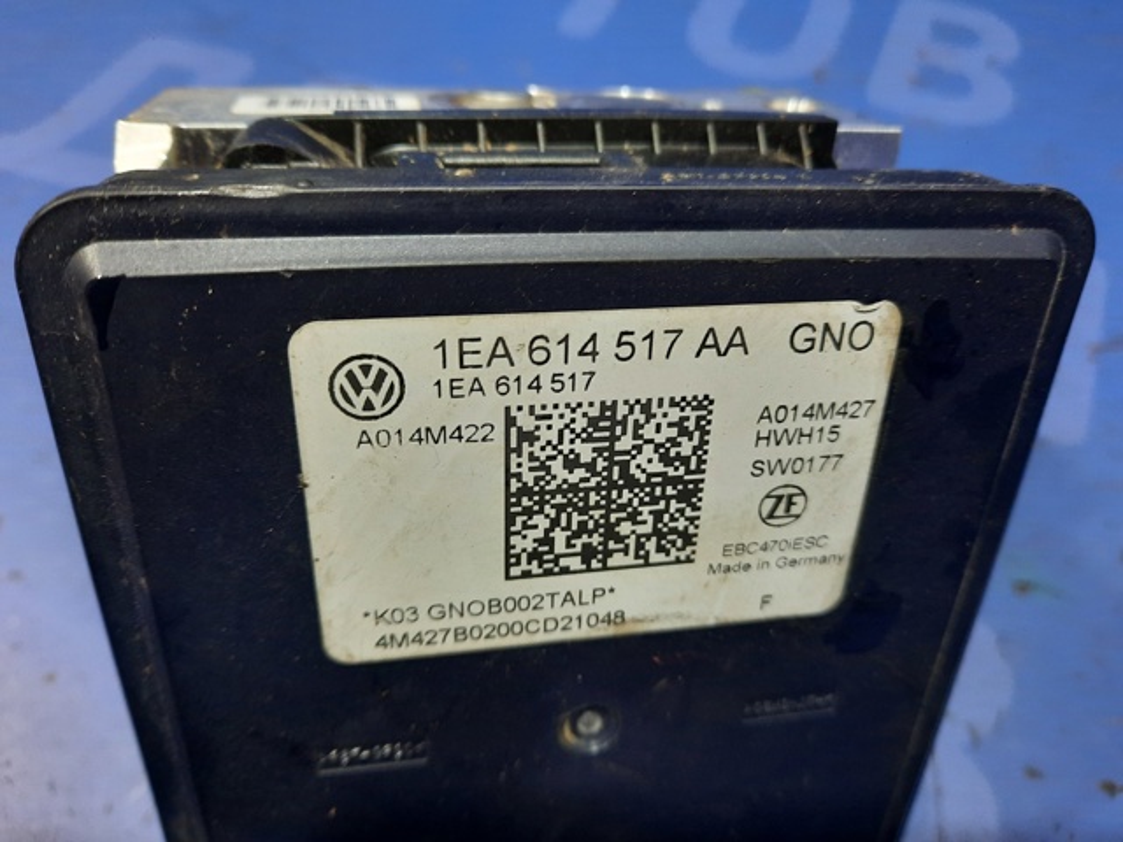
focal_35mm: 25
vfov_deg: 54.9
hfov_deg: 69.4
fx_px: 811
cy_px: 421
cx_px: 562
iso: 320
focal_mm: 4.6
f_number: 2
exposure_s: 1/50
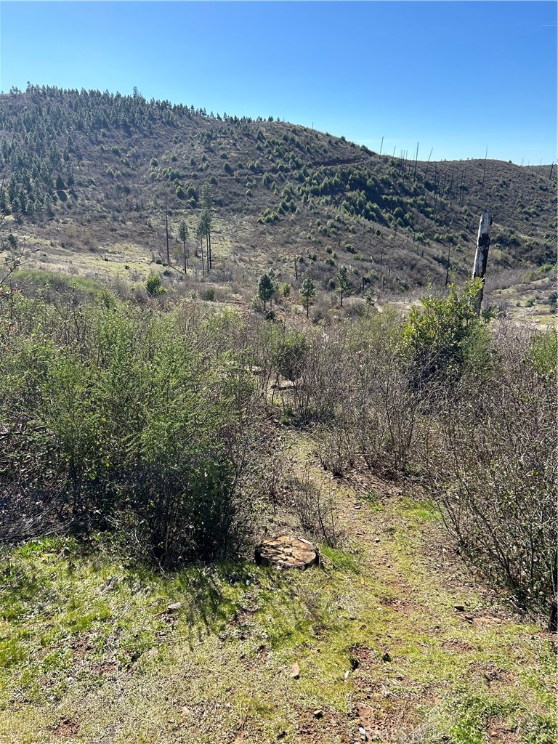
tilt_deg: -18.2
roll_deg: +0.0
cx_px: 279
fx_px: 559
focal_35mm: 26
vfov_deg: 67.3
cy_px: 372
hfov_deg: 53.1
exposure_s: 1/2353
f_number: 1.5
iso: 50
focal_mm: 5.7
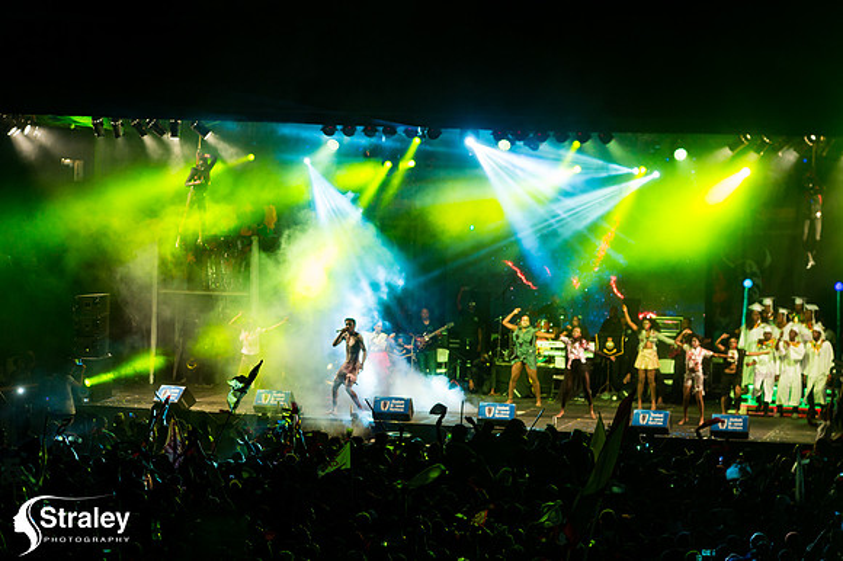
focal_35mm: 120
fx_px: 2808
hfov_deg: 17.1
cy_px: 280
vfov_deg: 11.4
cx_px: 422
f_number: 5.6
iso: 2500
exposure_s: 1/160
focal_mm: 120
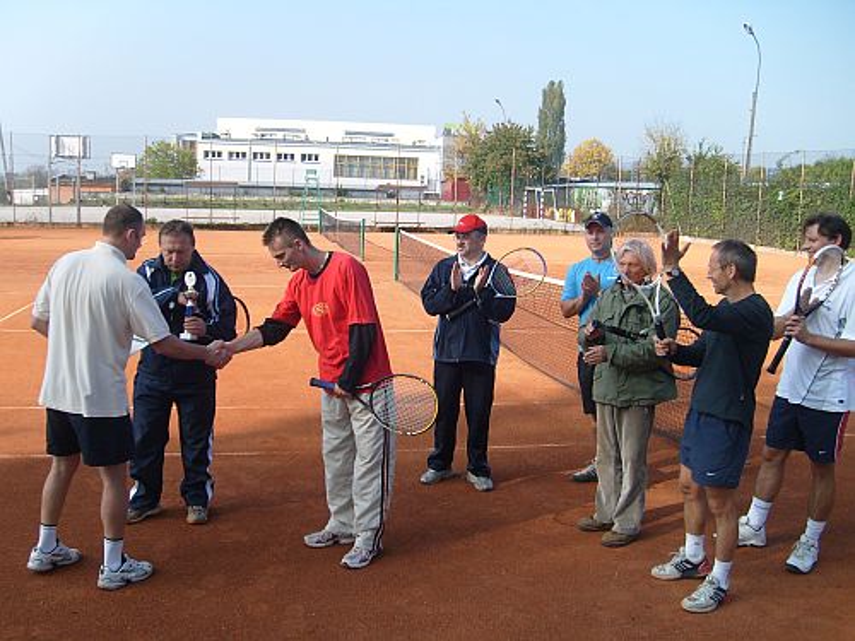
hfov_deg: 52.6
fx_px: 864
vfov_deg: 40.7
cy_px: 320
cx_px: 428
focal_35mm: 35
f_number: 7.1
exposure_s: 1/125
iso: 80
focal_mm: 5.8
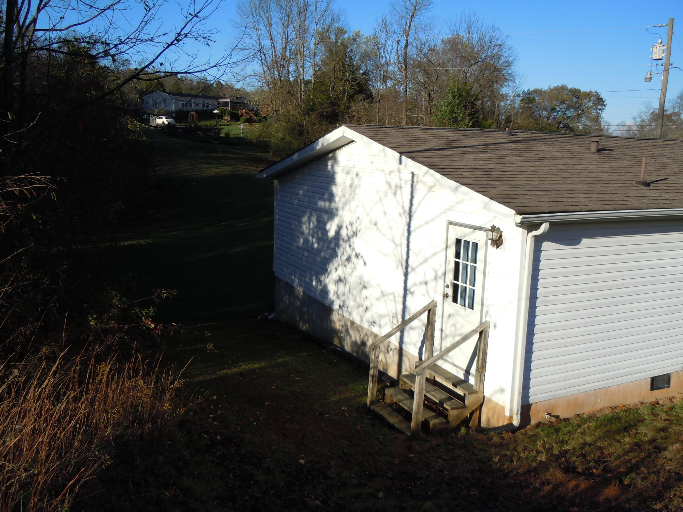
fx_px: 592
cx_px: 342
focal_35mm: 30
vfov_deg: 46.8
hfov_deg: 60.0
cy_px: 256
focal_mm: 5.4
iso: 100
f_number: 7
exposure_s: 1/250
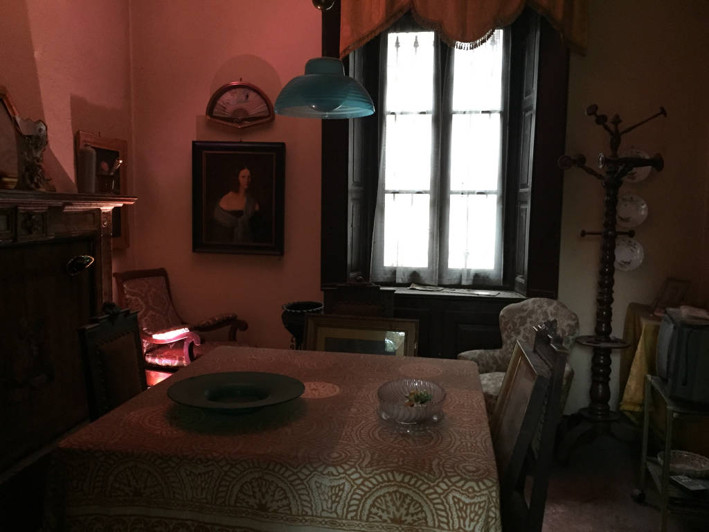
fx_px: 594
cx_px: 354
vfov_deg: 48.2
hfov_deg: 61.7
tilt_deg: -5.2
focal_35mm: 29
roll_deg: -1.2
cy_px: 266
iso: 250
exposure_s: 1/17
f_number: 2.2
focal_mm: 4.15
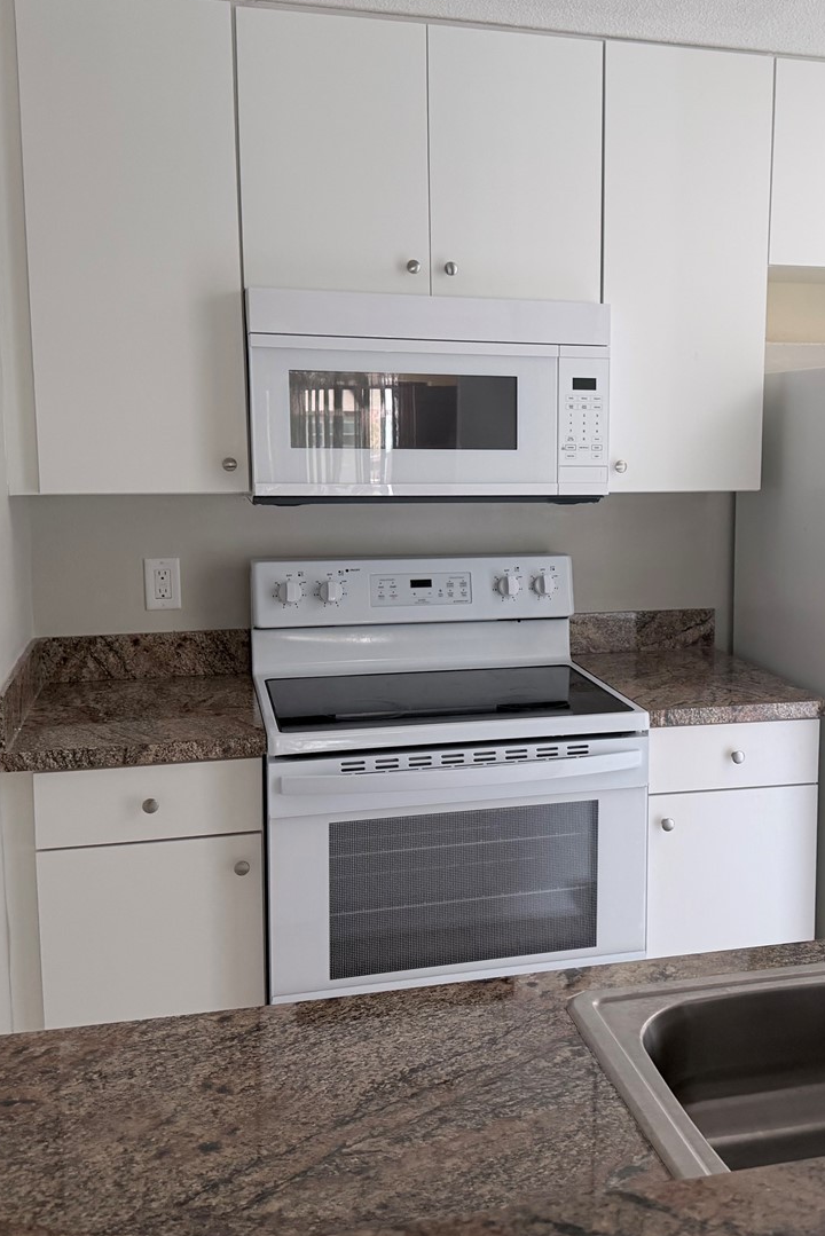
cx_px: 574
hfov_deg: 35.5
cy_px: 578
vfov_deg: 51.8
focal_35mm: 37
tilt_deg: -8.1
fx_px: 1271
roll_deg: +0.1
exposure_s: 1/103
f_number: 1.78
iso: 200
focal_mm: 6.76
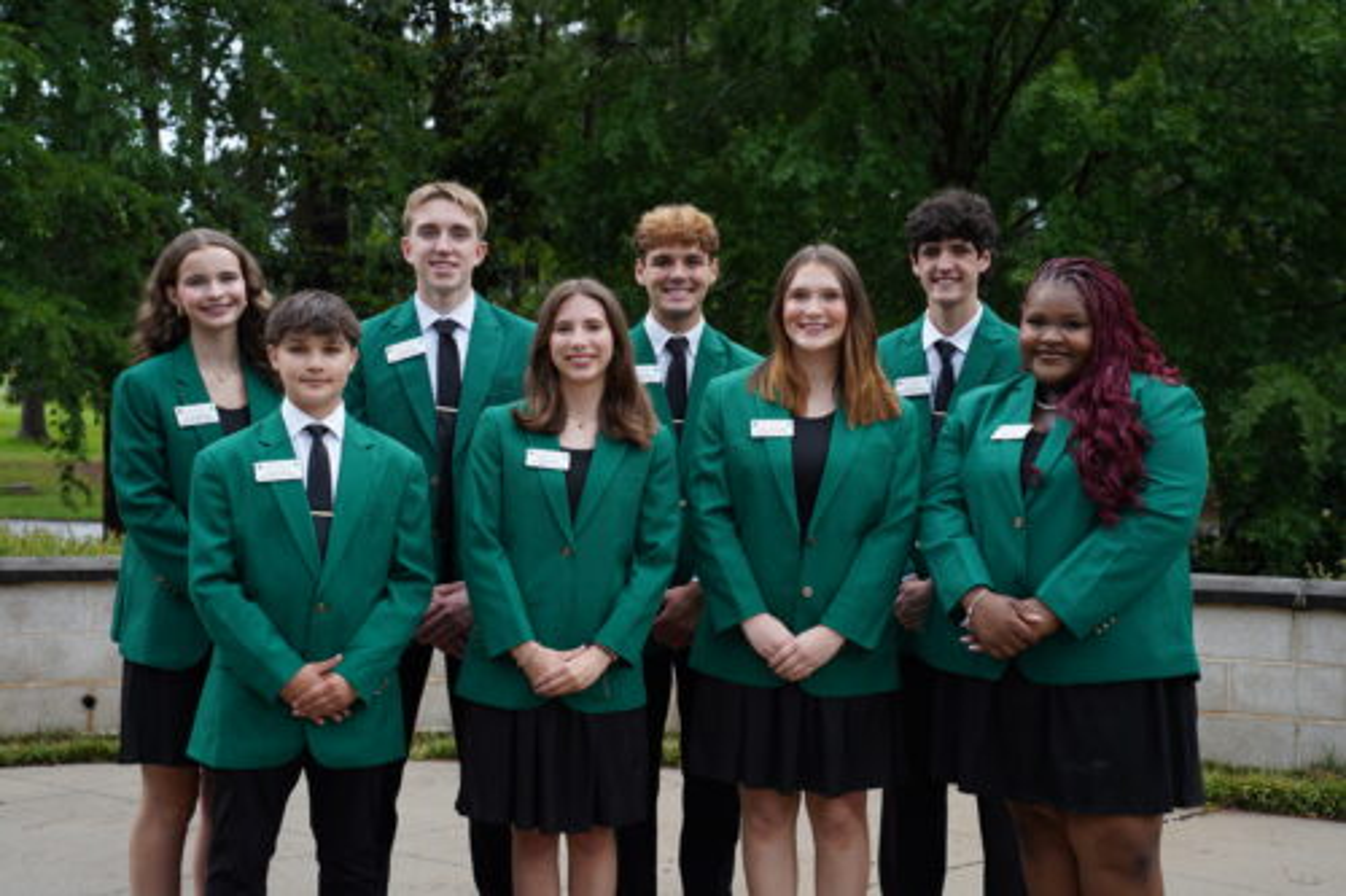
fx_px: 2205
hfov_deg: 33.9
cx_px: 673
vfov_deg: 23.0
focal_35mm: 59
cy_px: 448
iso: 200
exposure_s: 1/125
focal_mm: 59
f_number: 5.6
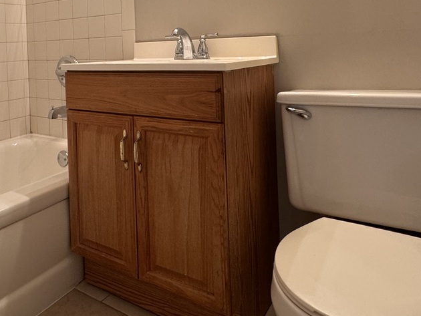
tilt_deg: -0.4
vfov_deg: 41.5
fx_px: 389
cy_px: 47
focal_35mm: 32
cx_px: 123
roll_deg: +2.1
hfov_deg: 55.0
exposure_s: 1/60
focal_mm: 2.22
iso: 160
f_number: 2.2
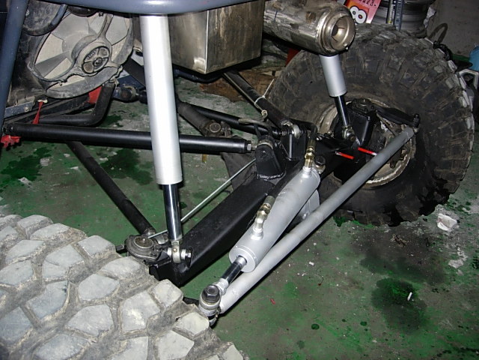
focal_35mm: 38
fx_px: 526
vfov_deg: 37.7
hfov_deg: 49.0
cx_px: 240
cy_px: 180
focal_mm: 7.8
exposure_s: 1/64
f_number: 2.8
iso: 79
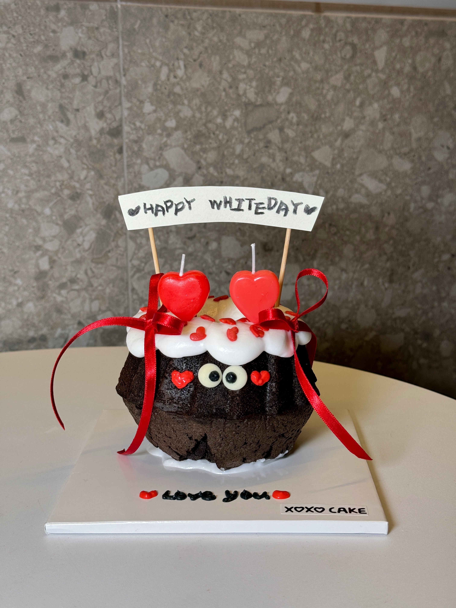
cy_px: 304
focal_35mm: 48
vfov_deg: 39.7
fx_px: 843
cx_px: 228
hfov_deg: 30.3
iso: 50
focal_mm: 6.86
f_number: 1.78
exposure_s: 1/60
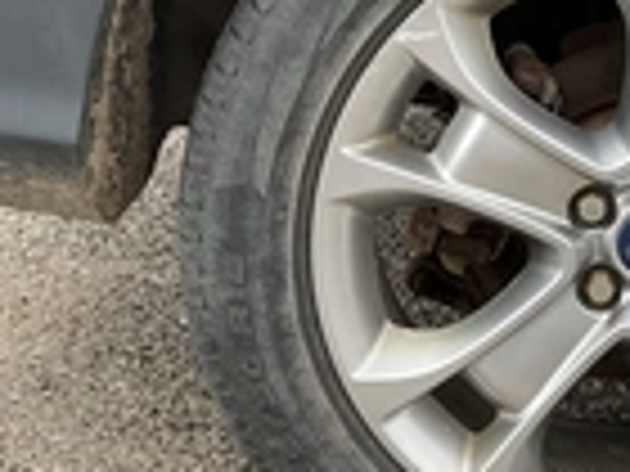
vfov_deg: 17.7
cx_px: 680
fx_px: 1511
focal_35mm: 83
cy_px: 121
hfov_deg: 22.3
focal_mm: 3
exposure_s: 1/469
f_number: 1.8
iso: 25
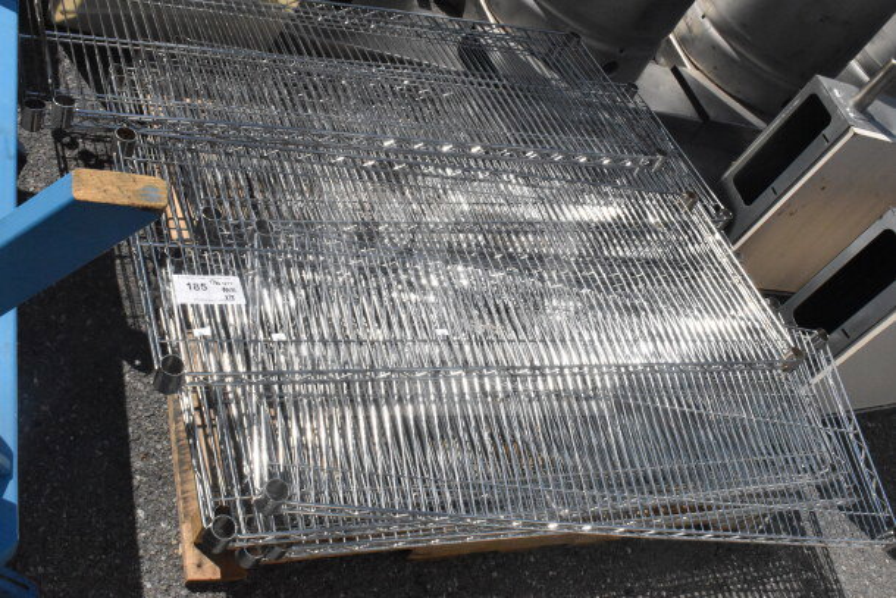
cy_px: 299
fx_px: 933
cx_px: 448
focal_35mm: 38
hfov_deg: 51.3
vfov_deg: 35.5
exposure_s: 1/4000
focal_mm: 25
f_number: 25
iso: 5600
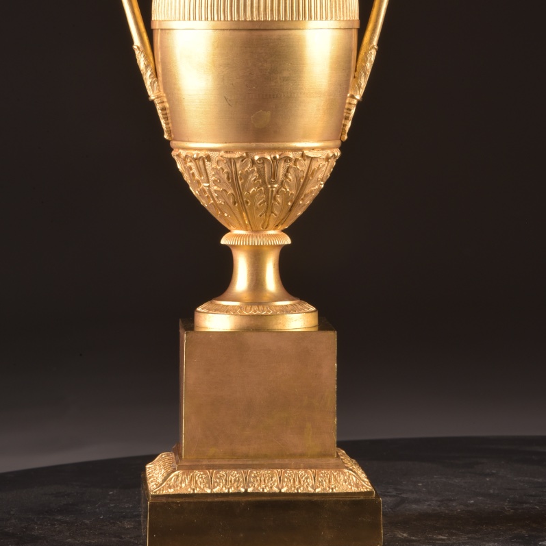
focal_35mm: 256
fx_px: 4568
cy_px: 159
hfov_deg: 6.8
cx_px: 273
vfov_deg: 6.8
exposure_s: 1/125
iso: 400
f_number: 25
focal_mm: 200
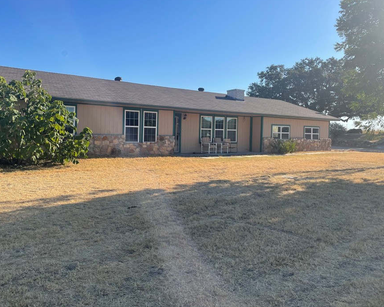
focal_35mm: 30
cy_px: 139
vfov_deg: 48.4
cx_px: 161
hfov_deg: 58.5
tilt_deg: -0.2
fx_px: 341
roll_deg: +0.0
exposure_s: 1/3300
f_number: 1.6
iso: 32
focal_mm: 4.2
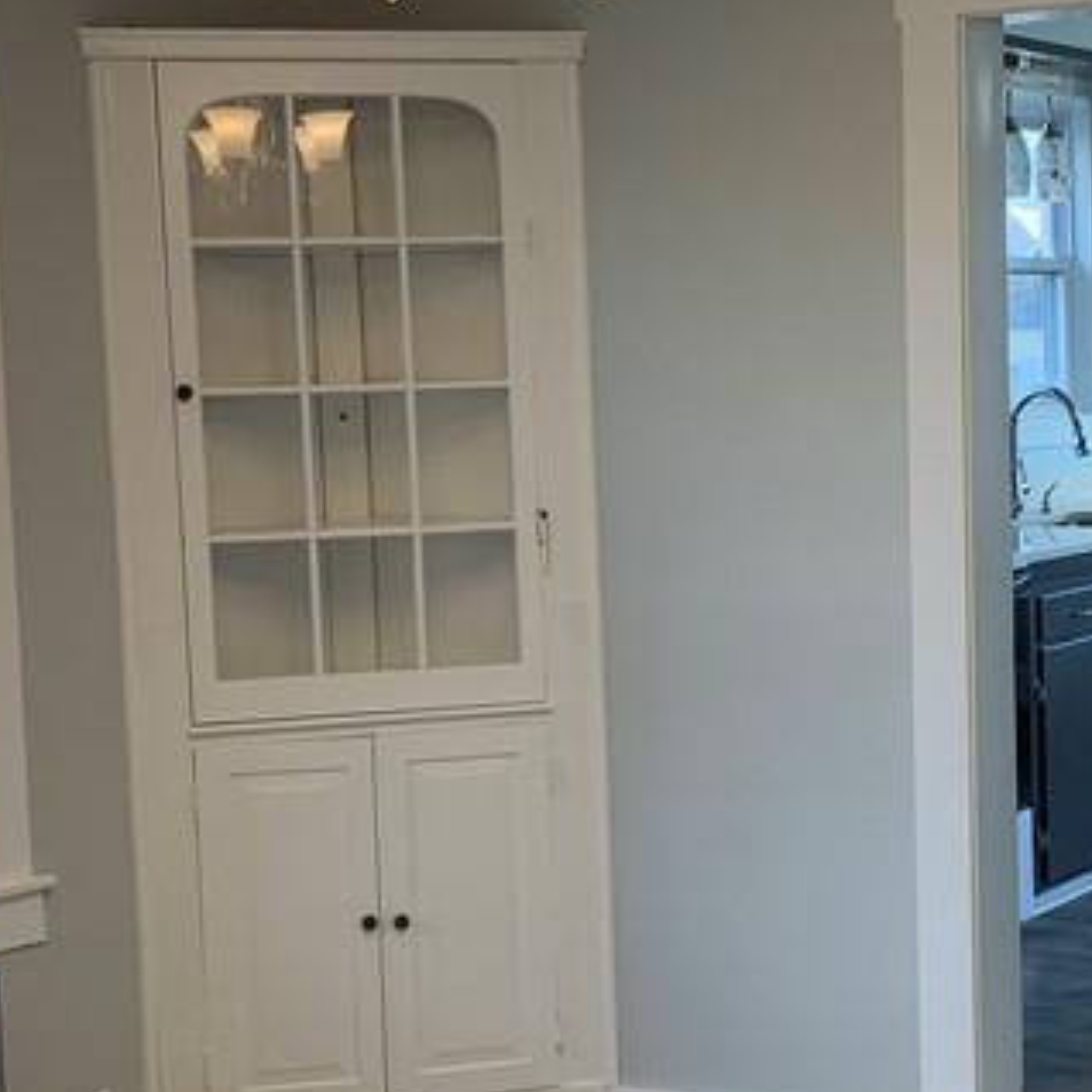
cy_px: 646
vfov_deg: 23.3
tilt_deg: -6.7
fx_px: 2641
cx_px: 889
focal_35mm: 74
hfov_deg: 23.0
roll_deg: +1.6
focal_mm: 4.25
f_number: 1.8
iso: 50
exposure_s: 1/60
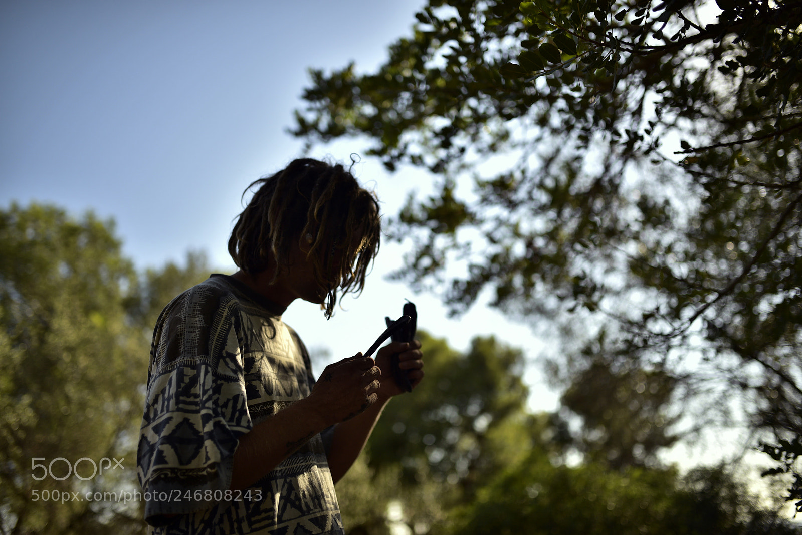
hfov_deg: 54.4
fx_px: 780
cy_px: 268
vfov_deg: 37.9
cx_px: 401
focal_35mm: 35
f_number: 1.4
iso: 100
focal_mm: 35
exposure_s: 1/4000
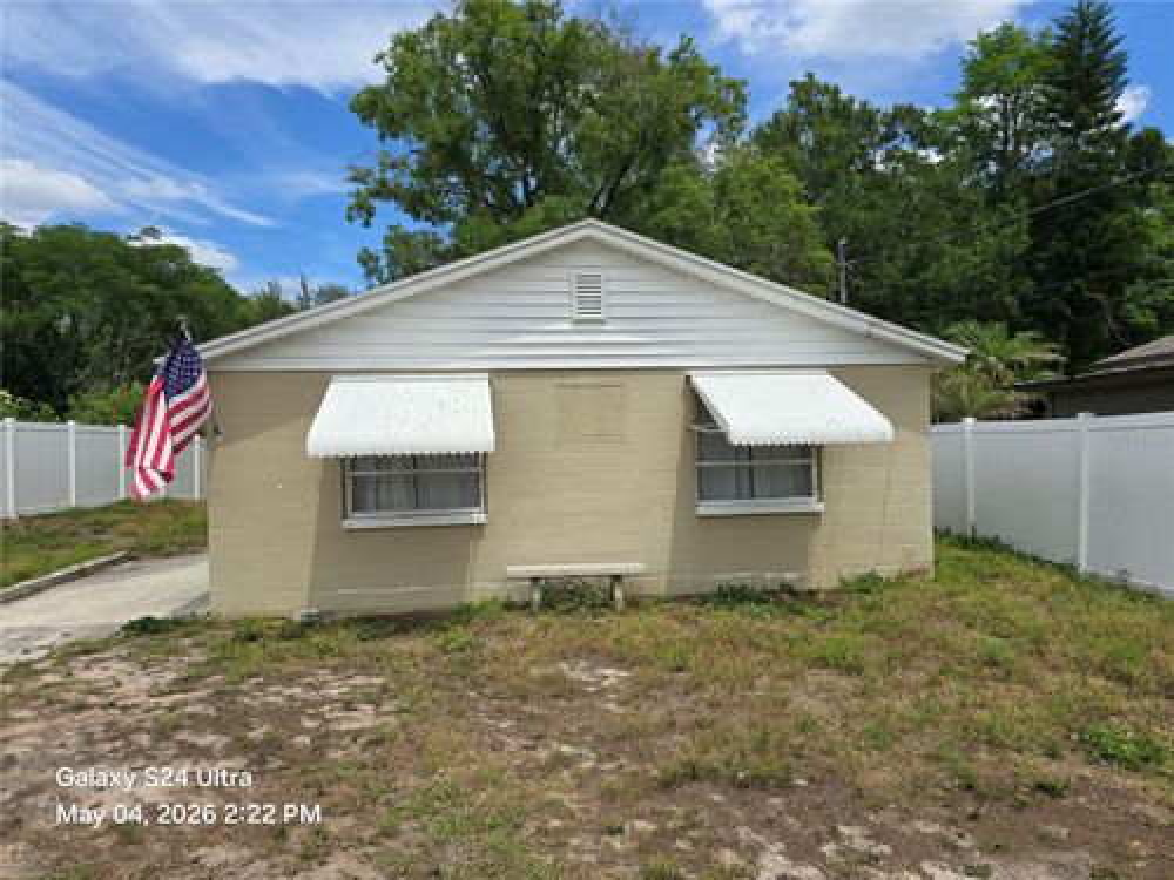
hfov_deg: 73.9
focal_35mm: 23
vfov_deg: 58.9
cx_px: 587
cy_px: 440
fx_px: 780
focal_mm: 6.3
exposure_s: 1/984
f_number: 1.7
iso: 12
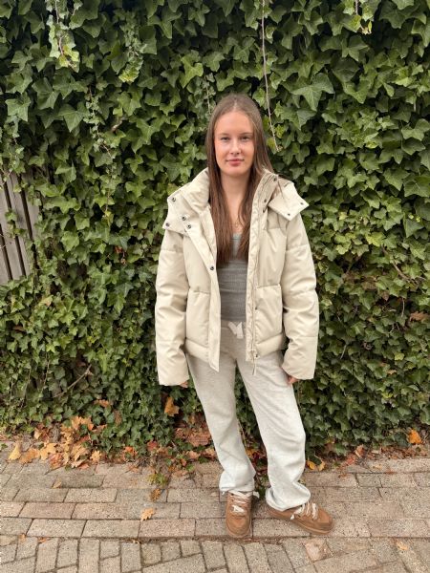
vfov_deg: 71.6
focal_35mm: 24
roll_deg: +4.8
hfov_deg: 56.8
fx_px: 398
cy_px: 286
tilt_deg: -20.7
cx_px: 215
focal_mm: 6.76
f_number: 1.78
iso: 80
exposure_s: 1/555
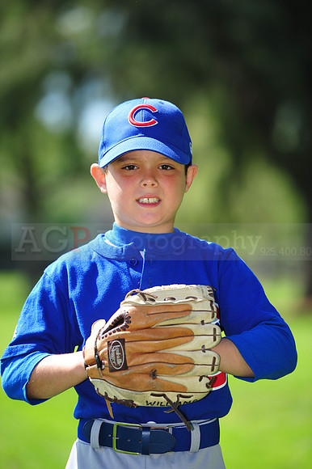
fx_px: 2603
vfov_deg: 10.3
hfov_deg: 6.9
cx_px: 156
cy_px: 234
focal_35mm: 200
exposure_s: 1/640
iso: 200
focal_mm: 200
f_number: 4.5
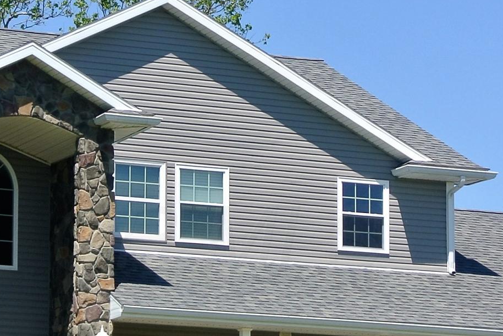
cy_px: 238
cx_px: 218
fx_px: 3119
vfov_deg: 6.2
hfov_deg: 9.2
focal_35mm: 223
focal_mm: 25.2
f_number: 5.3
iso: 100
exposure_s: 1/500
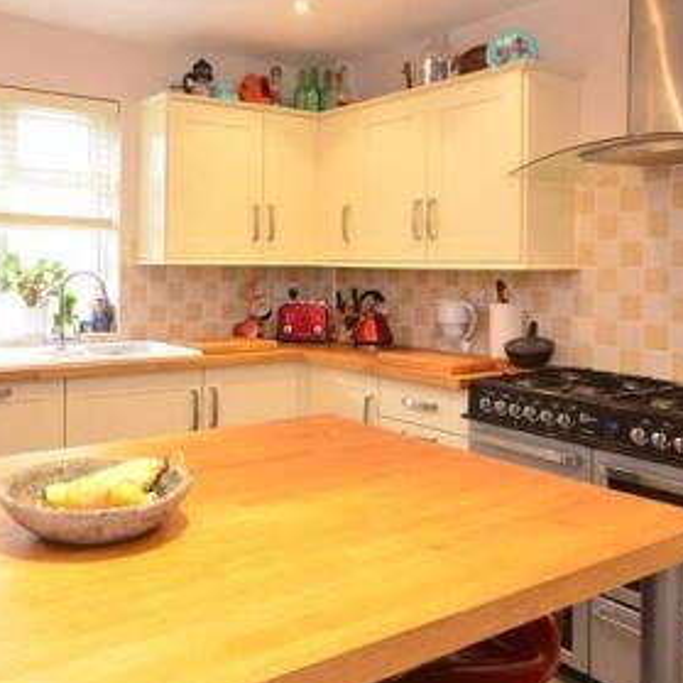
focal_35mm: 34
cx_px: 284
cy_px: 256
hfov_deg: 47.6
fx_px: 770
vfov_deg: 47.4
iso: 200
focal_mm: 11.5
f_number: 5
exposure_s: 1/6
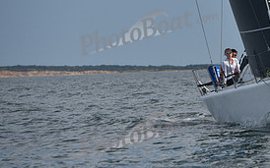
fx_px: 3178
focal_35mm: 432
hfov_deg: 4.9
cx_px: 270
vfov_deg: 3.0
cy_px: 67
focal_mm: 200
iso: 250
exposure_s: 1/800
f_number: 6.3
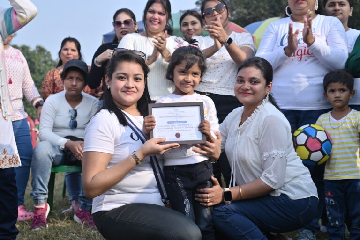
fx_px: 500
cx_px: 180
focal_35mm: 50
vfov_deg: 27.0
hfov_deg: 39.6
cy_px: 120
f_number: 5.6
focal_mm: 50
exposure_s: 1/320
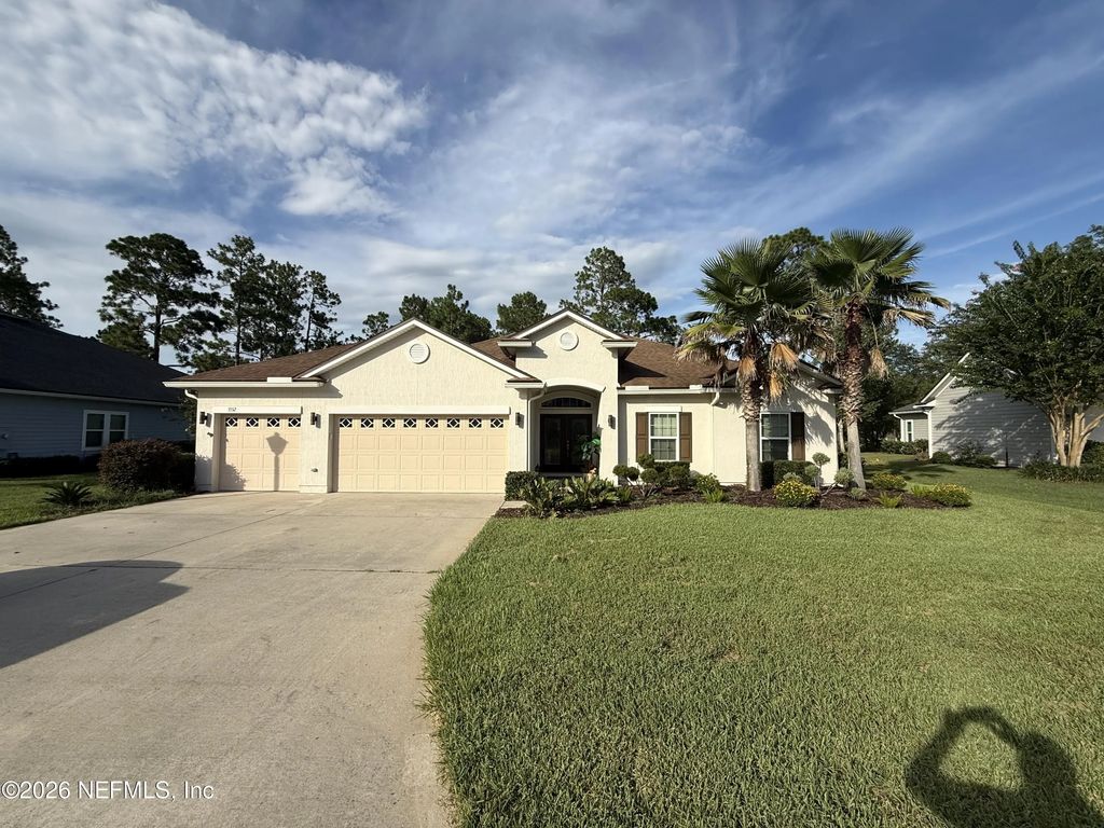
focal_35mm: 14
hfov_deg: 102.1
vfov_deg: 85.7
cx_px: 552
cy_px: 414
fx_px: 446
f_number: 2.2
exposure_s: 1/3289
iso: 50
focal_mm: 2.22
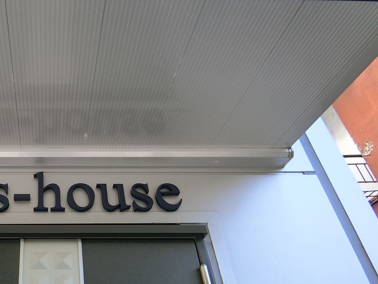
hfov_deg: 48.9
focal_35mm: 34
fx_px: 371
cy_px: 179
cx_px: 46
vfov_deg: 41.5
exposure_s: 1/200
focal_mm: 4.06
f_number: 2.7
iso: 80
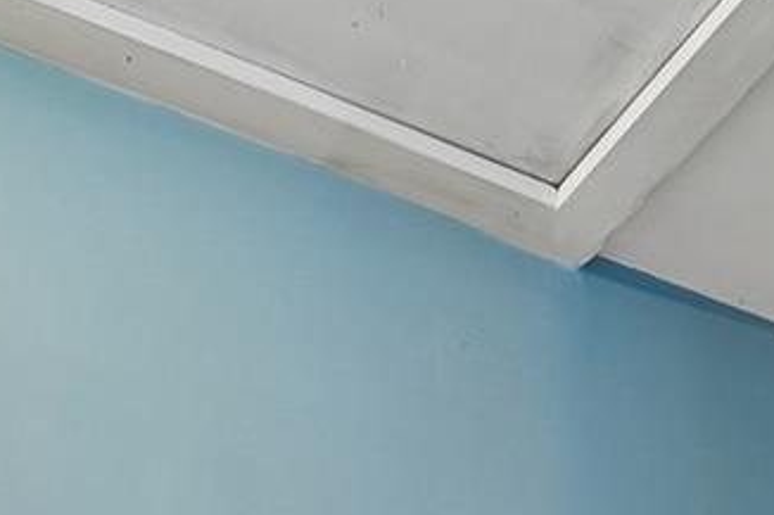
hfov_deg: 22.9
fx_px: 1891
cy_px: 1546
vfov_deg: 10.7
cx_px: 579
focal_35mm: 88
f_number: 8
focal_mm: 14
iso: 400
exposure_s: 1/4
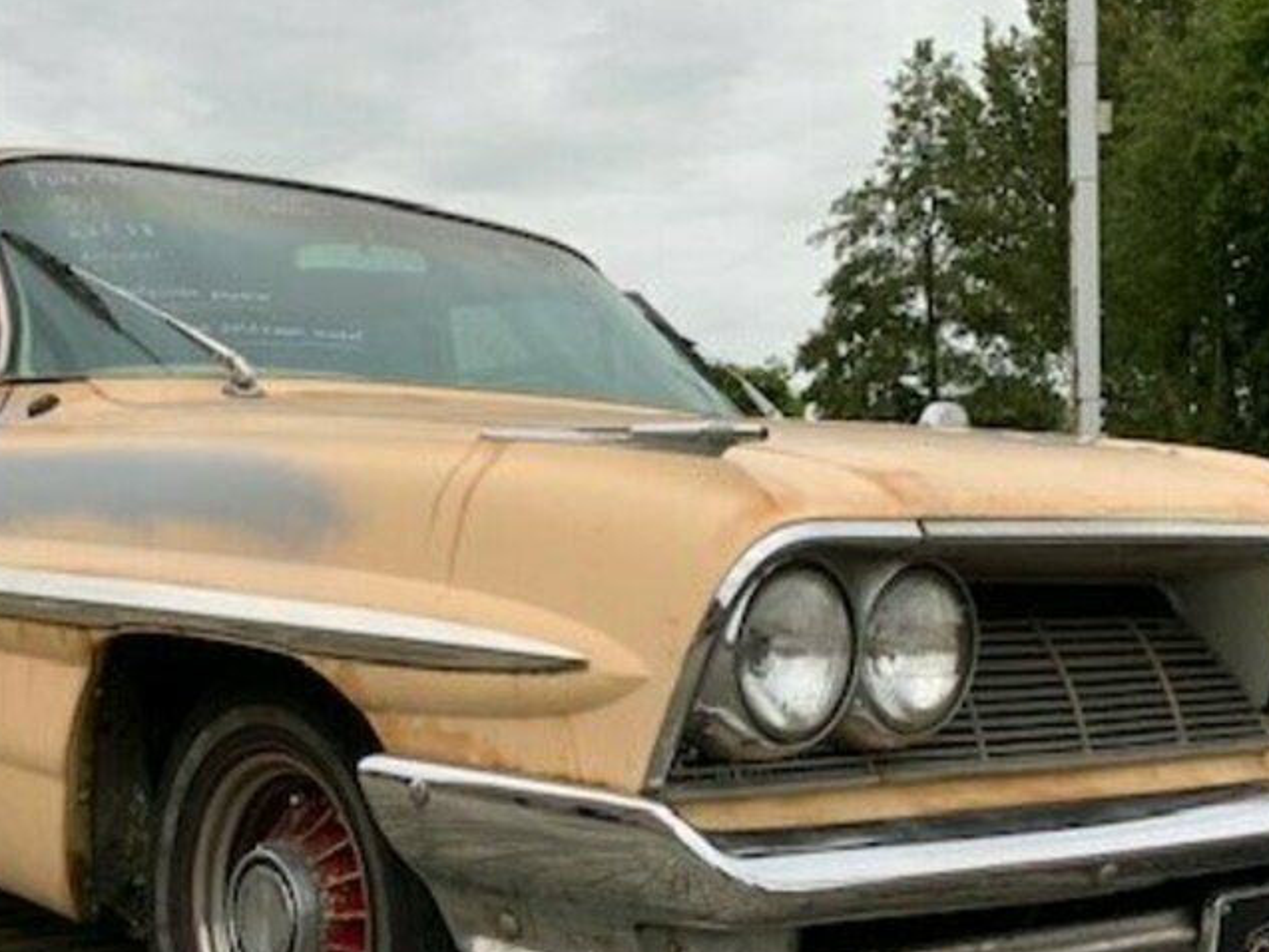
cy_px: 663
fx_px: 1797
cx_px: 544
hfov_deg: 38.8
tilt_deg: -4.1
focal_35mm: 49
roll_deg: +1.8
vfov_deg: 29.4
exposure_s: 1/182
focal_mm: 4.25
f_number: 1.8
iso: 25
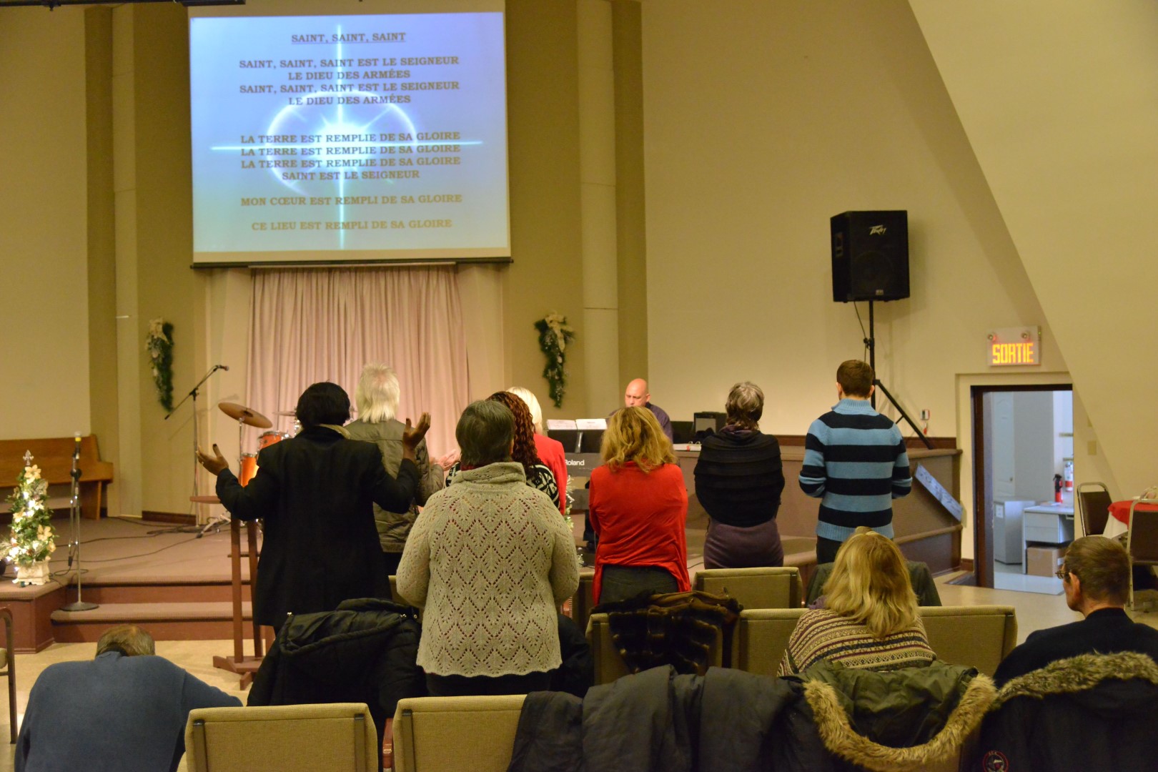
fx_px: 1222
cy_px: 386
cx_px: 579
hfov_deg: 50.7
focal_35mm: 38
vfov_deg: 35.1
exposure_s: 1/100
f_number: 4
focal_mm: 38
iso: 6400
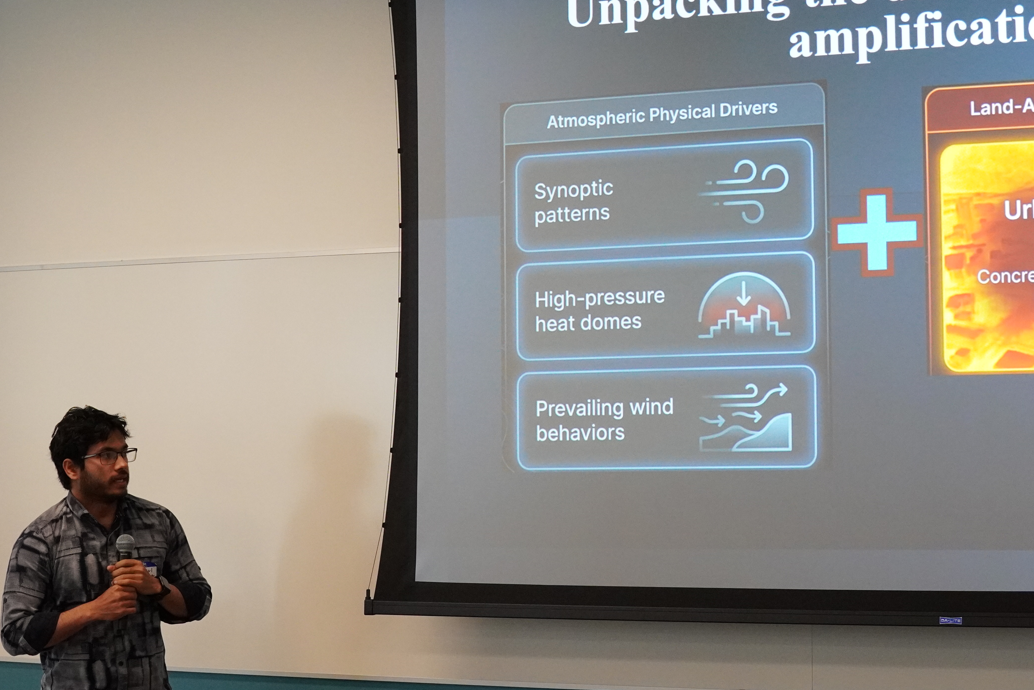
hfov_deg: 30.9
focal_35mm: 65
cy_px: 362
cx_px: 581
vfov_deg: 20.9
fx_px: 1867
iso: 3200
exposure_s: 1/160
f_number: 5.6
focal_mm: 30
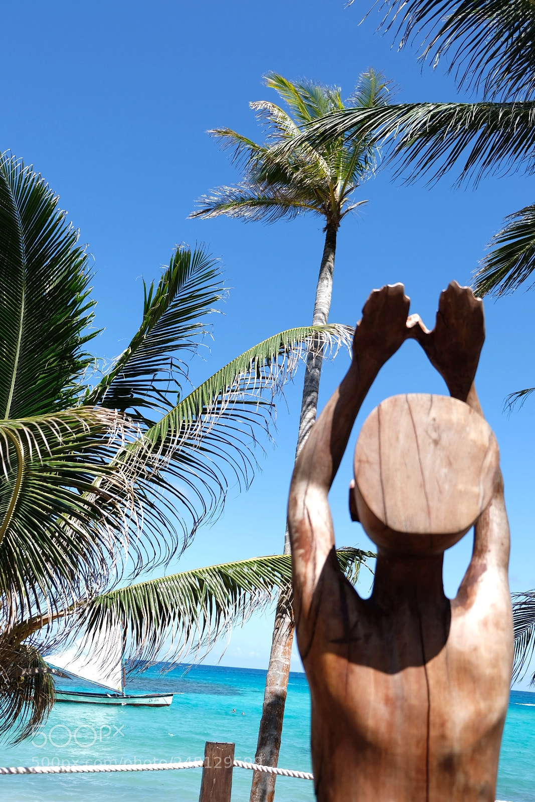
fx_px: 713
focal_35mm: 32
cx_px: 268
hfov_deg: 41.1
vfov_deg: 58.7
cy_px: 401
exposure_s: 1/1000
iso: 100
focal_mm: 21.4
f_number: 3.2
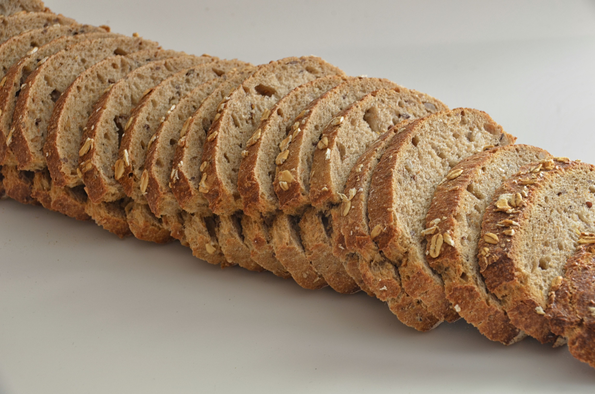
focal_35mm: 135
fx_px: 2227
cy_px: 197
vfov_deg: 10.1
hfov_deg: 15.2
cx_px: 298
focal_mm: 90
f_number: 11
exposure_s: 1
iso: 320
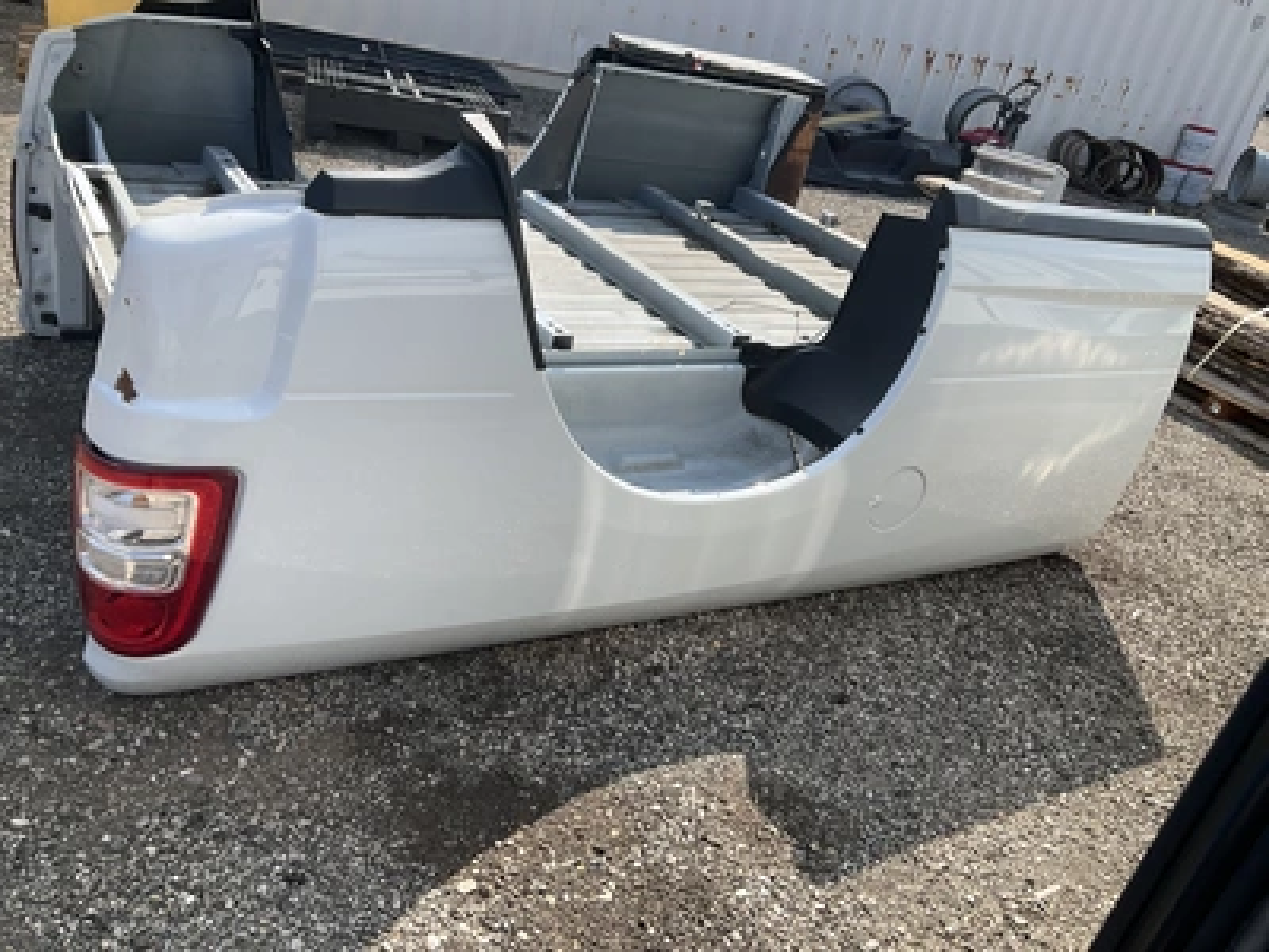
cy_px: 476
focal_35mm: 29
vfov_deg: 48.2
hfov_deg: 61.7
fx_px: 1063
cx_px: 634
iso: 25
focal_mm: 3
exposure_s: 1/1168
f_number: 1.8
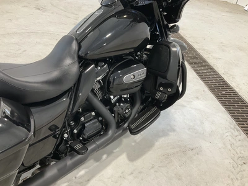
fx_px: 208
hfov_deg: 61.7
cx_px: 124
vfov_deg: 48.2
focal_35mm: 29
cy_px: 93
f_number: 1.8
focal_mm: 3
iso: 80
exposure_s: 1/60
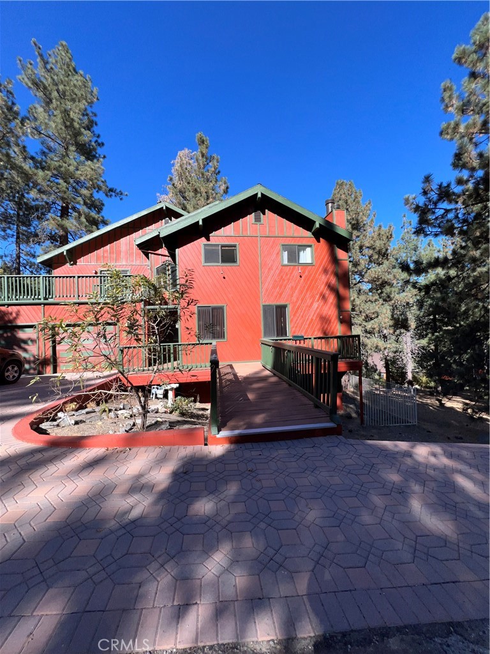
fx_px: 245
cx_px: 245
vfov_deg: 106.2
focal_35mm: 13
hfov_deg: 89.9
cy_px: 327
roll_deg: +2.6
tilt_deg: +2.1
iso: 25
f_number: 1.8
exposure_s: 1/1119
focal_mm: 1.57
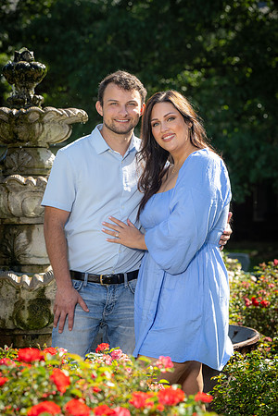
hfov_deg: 11.9
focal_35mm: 115
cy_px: 208
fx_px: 1332
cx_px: 139
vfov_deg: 17.8
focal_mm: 115
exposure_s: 1/160
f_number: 6.3
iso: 100
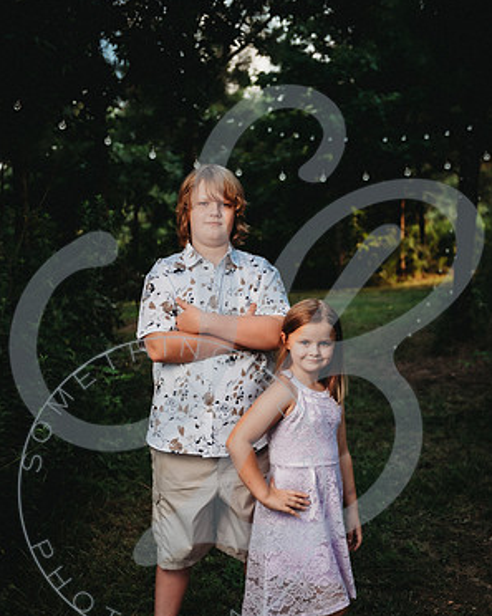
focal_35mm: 50
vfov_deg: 37.2
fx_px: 911
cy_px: 364
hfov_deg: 30.2
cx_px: 247
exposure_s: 1/320
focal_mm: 44
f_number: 2.8
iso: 100
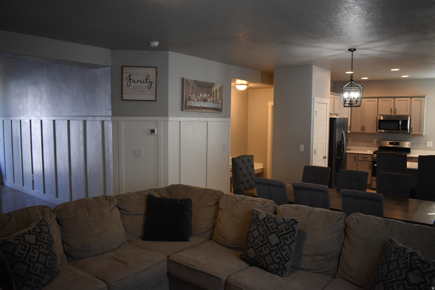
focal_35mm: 27
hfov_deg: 67.4
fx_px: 326
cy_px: 145
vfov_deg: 47.9
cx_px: 218
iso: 1000
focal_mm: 18
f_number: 3.5
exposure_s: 1/200
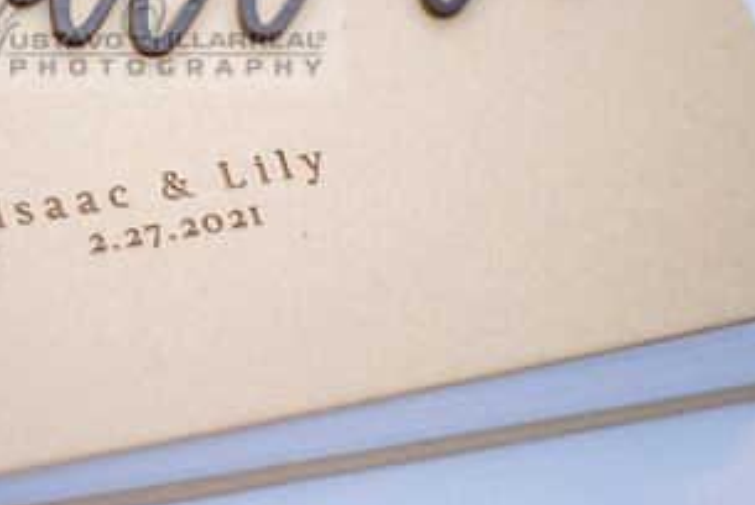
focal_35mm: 95
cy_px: 33
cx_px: 134
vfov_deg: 14.3
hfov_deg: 21.1
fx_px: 1994
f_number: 1.8
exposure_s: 1/1000
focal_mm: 50
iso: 500
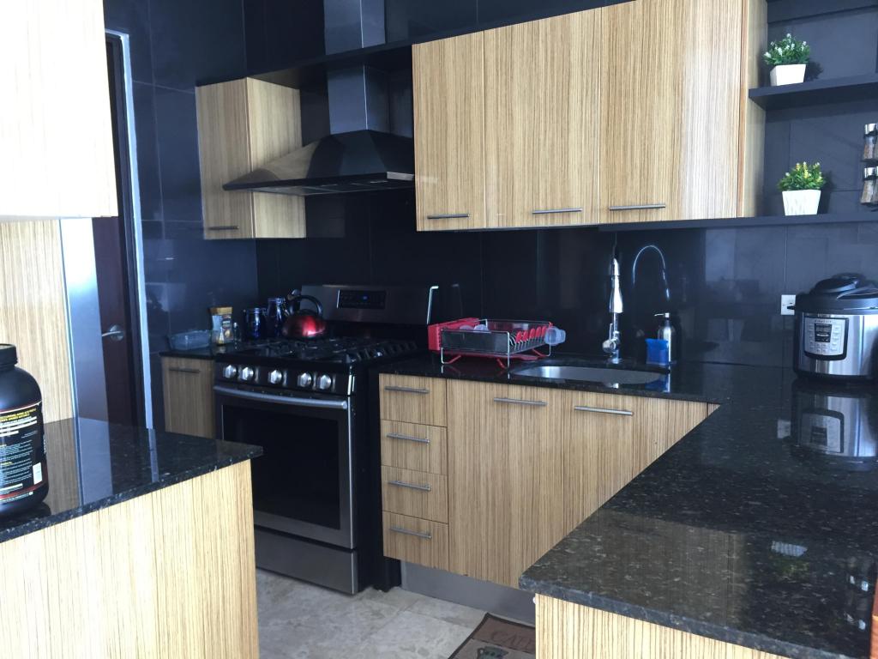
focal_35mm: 29
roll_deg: +1.3
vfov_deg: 48.2
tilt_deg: -6.8
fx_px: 736
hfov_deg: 61.7
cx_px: 439
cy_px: 330
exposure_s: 1/30
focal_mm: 4.15
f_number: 2.2
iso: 50
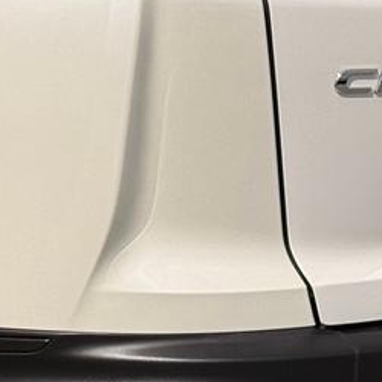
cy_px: 57
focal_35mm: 217
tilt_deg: -6.5
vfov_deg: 8.0
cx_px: -307
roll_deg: -0.5
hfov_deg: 7.8
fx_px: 2709
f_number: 1.78
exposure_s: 1/11364
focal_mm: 6.76
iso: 50
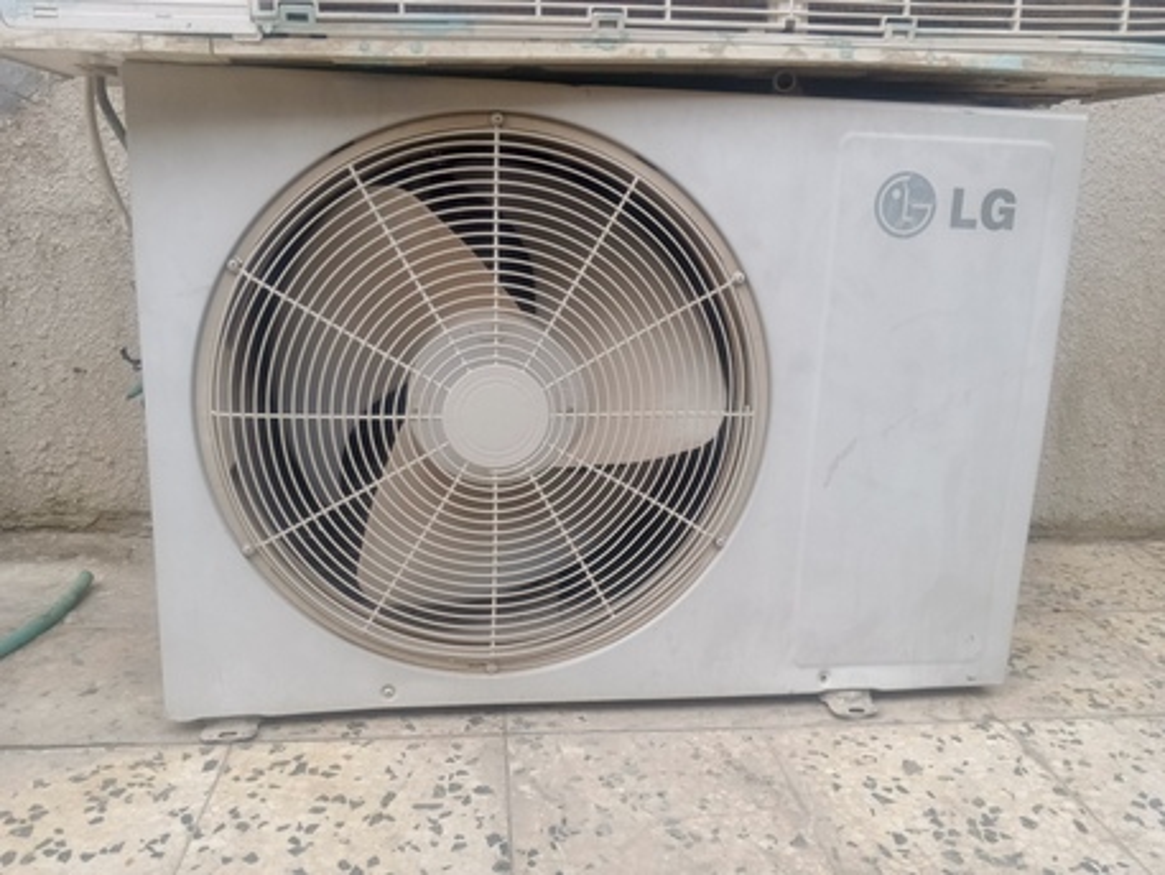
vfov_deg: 58.9
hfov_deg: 73.9
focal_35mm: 23
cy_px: 438
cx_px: 582
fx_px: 774
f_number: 1.6
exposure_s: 1/40
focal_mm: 4.09
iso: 403
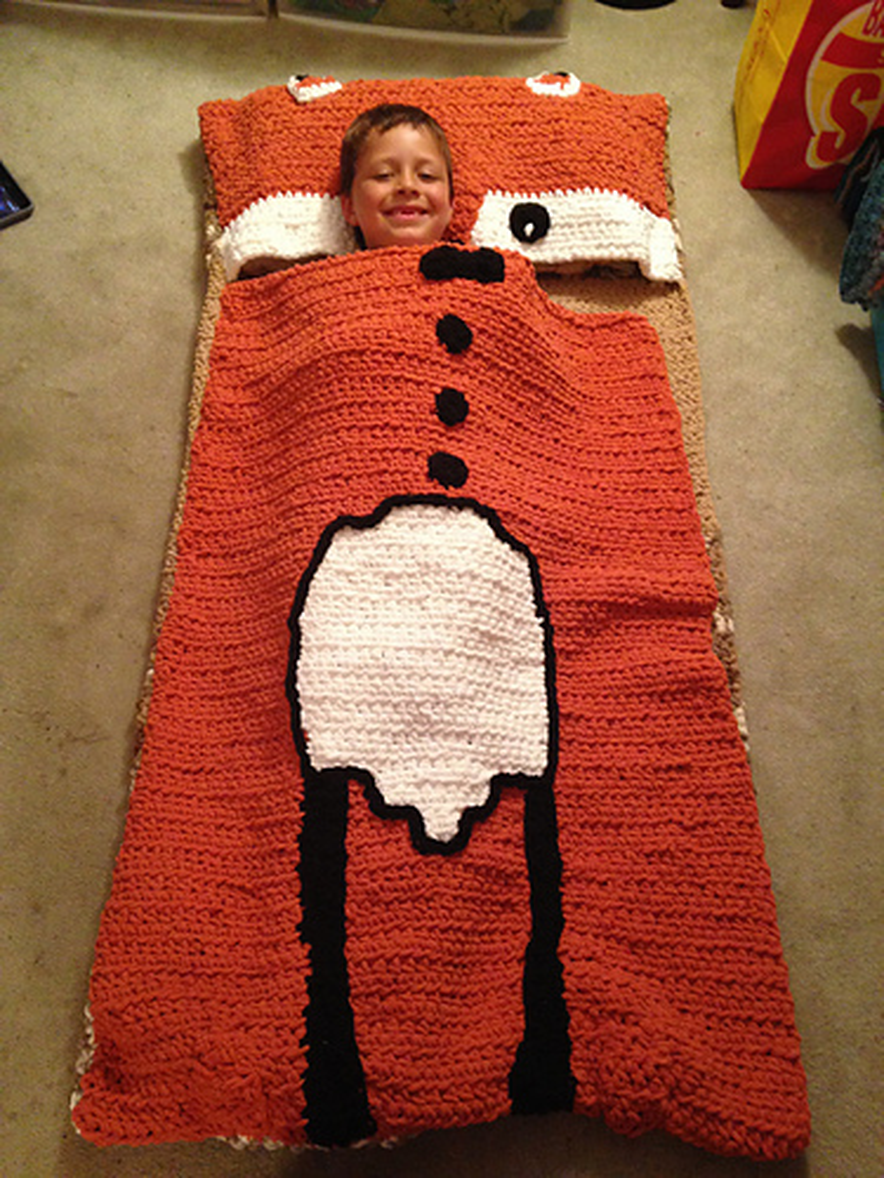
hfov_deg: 42.9
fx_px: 1124
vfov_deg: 55.4
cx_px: 442
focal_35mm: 33
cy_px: 589
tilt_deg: -61.4
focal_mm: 4.12
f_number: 2.4
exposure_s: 1/20
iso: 320
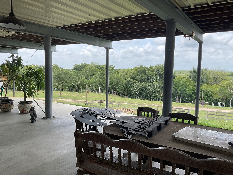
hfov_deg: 61.7
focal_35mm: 29
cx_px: 116
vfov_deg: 48.2
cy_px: 88
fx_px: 195
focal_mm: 3
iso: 16
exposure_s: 1/650
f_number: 1.8
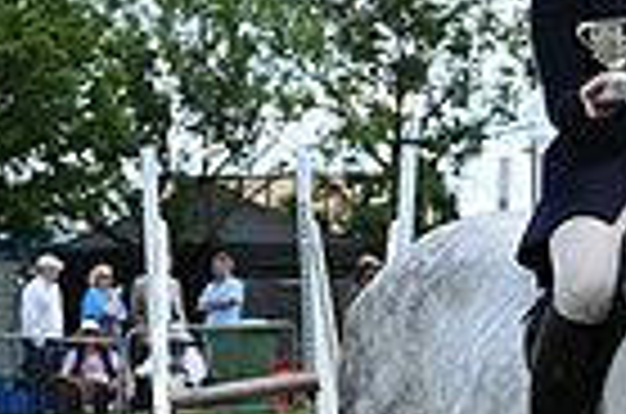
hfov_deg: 5.6
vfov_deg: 3.8
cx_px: 1234
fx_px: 6246
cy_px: 295
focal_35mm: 360
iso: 450
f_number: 7.1
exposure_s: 1/800
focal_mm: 86
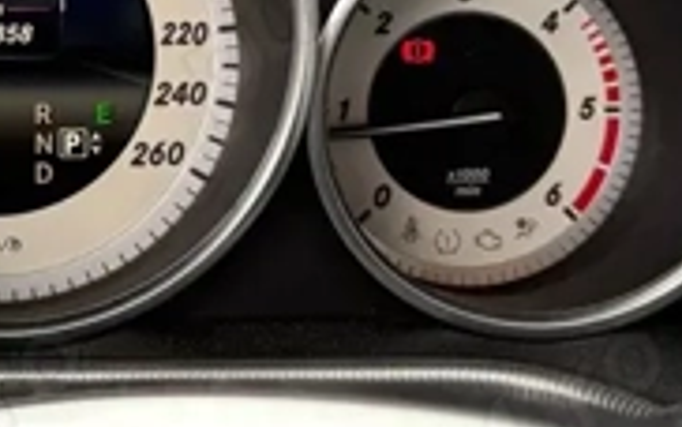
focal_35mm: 91
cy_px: -60
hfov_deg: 21.9
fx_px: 1692
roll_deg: -1.1
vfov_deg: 14.0
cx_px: -11
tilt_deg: -16.1
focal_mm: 5.96
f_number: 1.6
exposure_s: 1/113
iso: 125
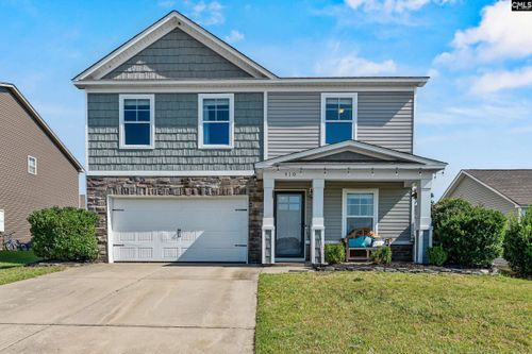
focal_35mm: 16
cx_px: 266
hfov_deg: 95.0
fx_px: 244
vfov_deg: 72.0
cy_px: 177
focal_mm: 11
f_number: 6.3
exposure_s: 1/1250
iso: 200
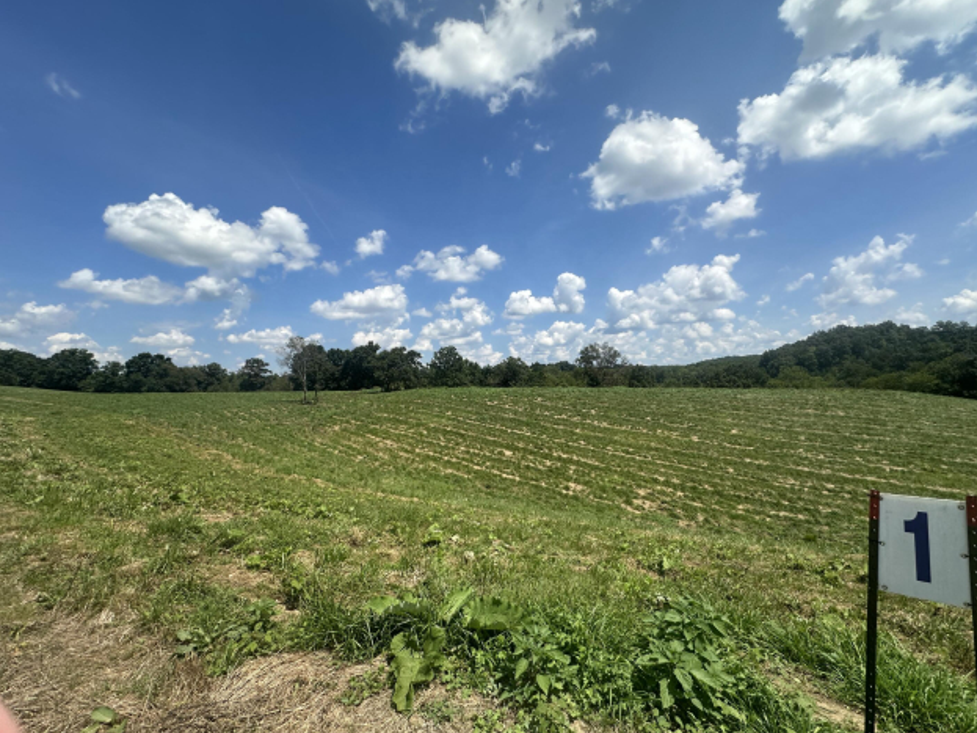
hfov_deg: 98.1
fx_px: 423
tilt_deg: +0.7
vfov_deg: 81.7
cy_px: 380
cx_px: 506
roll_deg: +1.1
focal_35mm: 15
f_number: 2.2
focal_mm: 2.22
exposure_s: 1/3040
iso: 50
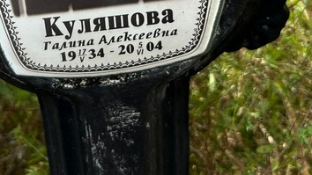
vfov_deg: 17.3
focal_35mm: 64
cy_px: -75
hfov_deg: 32.5
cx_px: 100
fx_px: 529
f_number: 1.5
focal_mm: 5.7
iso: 50
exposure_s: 1/1224
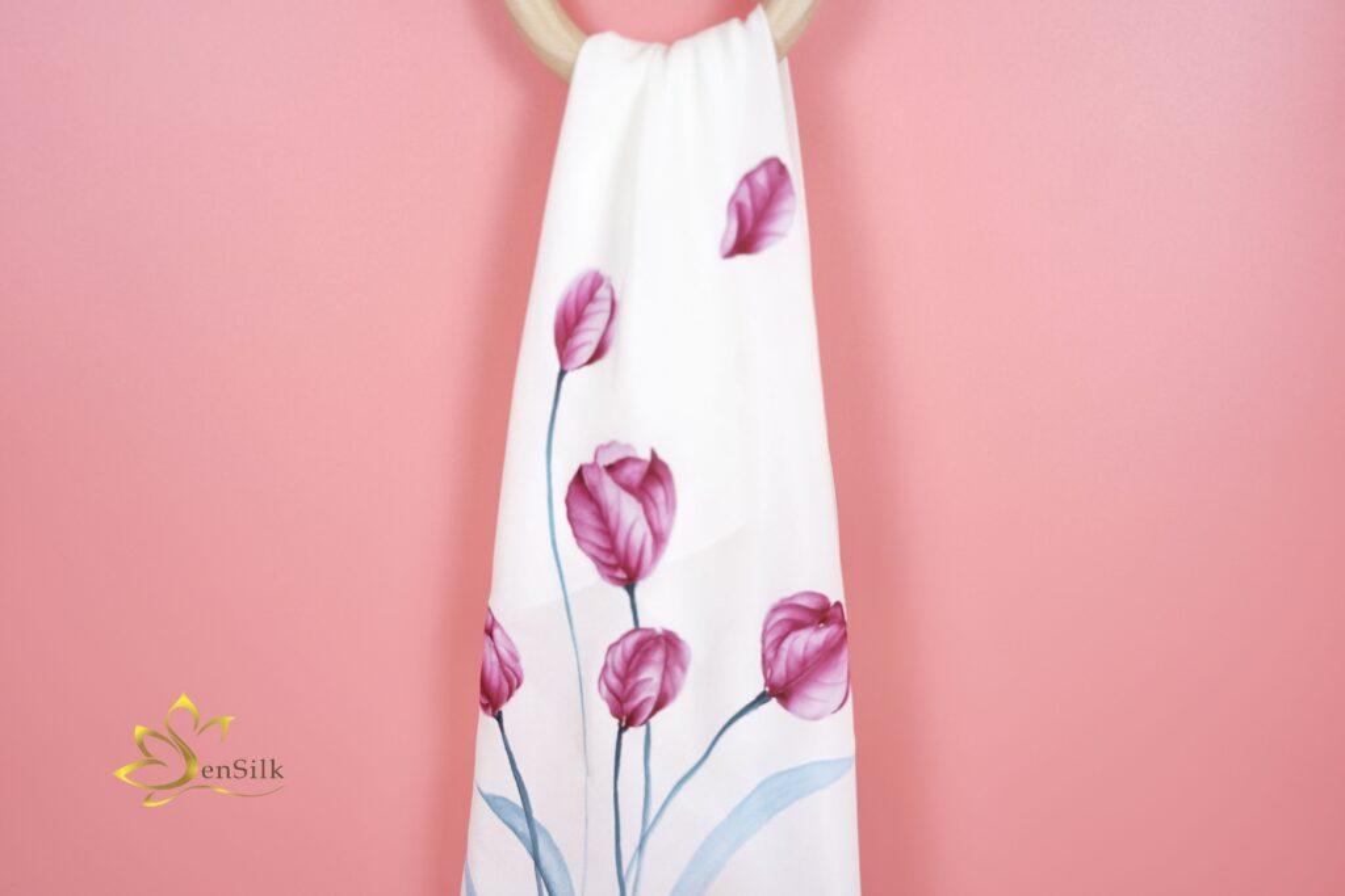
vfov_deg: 37.9
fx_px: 1308
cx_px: 672
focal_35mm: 35
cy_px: 448
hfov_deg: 54.4
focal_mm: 35
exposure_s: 1/400
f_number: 2.8
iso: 400
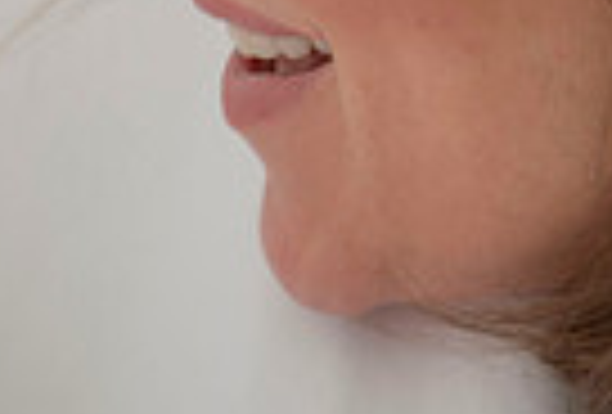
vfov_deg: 2.5
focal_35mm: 561
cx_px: -262
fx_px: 9580
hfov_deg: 3.6
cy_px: 313
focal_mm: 122
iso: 80
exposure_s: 1/250
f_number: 2.8
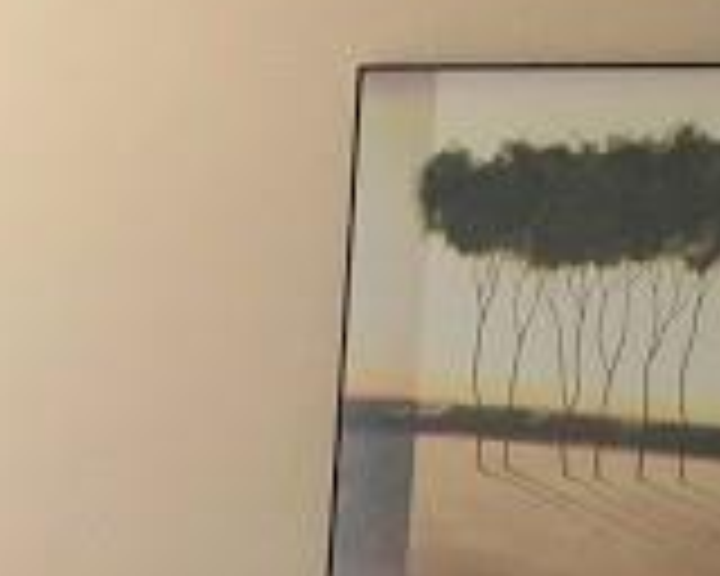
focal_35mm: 194
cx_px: 45
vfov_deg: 7.7
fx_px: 4134
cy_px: 1089
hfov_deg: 9.9
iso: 32
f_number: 2.4
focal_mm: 3.3
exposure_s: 1/60
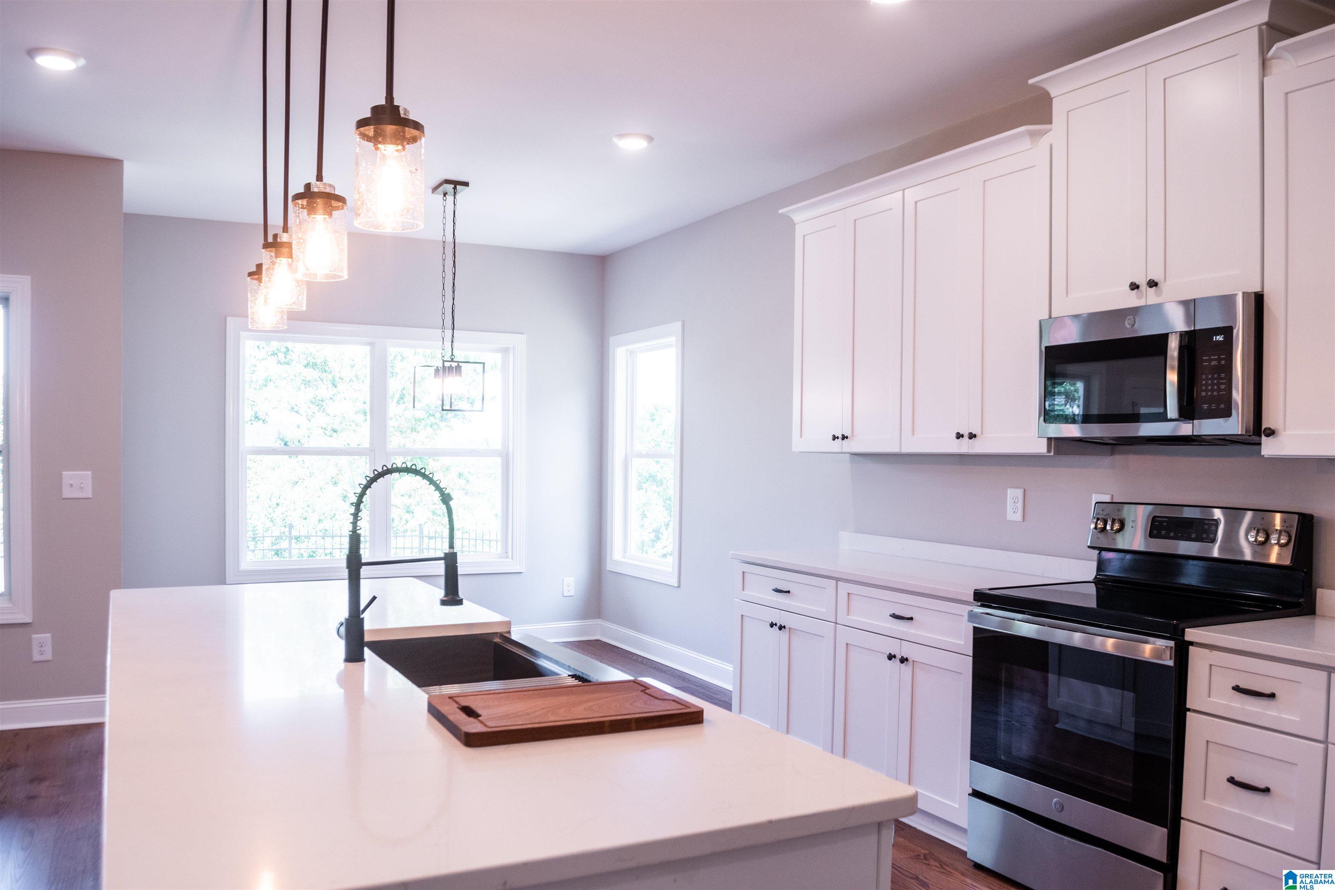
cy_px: 445
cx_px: 668
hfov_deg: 67.4
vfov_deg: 47.9
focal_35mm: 27
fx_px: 1001
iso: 200
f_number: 6.3
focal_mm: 18
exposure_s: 1/60
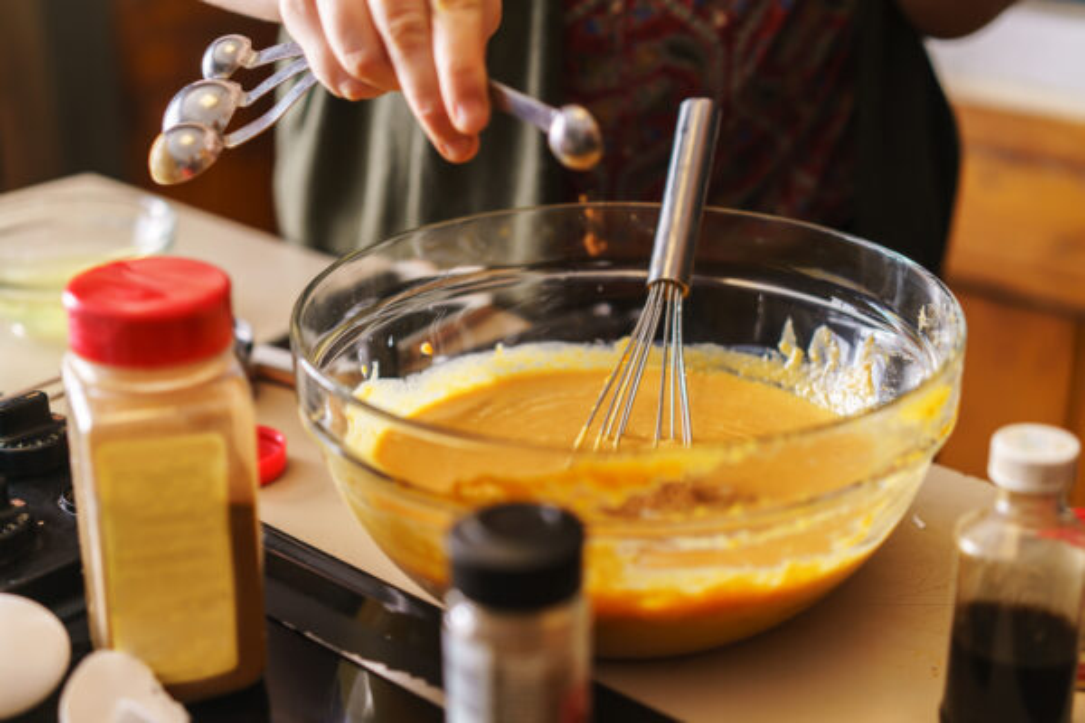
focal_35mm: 55
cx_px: 542
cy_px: 362
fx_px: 1658
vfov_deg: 24.6
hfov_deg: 36.2
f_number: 2.8
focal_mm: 55
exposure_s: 1/160
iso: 100
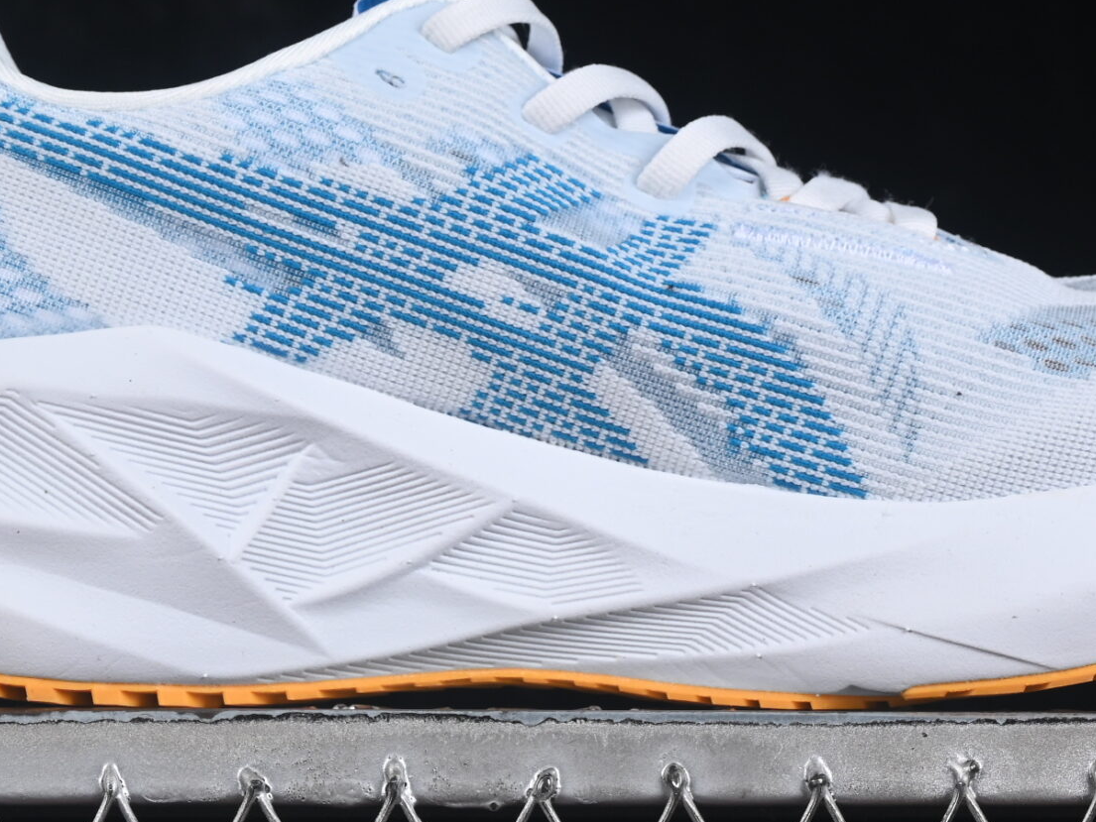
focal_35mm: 167
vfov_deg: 8.9
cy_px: 184
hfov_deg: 11.8
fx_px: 5288
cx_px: 583
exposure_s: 1/80
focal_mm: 50
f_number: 8
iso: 160
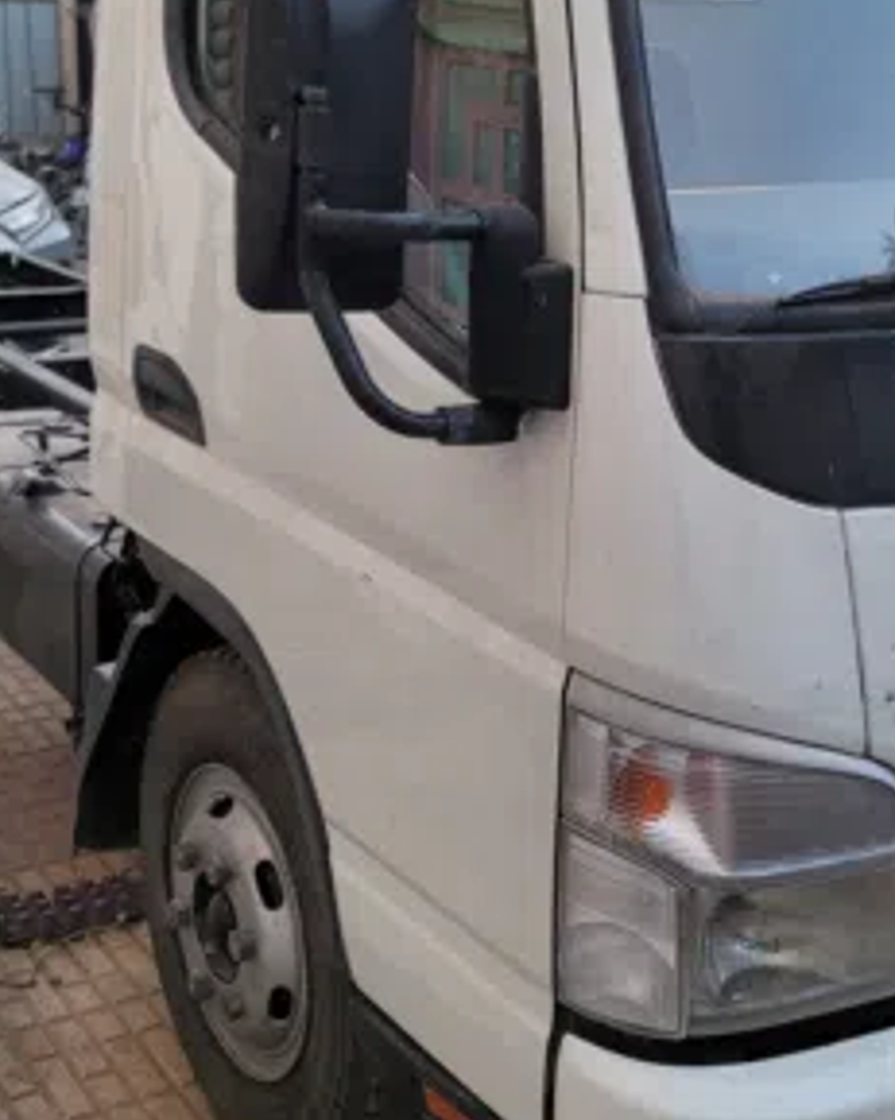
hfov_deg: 28.0
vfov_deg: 34.6
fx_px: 1789
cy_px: 411
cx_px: 519
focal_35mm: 54
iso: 160
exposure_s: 1/120
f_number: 1.8
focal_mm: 7
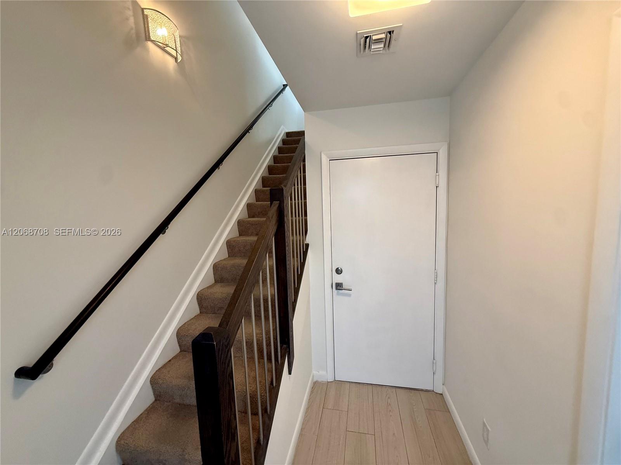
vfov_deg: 85.7
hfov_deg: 102.1
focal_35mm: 14
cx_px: 310
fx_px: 251
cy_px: 232
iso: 200
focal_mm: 2.22
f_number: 2.2
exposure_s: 1/60
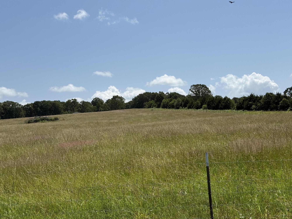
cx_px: 146
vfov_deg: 30.3
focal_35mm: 48
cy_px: 110
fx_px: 405
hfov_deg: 39.7
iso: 64
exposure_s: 1/8772
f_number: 1.78
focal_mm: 6.76
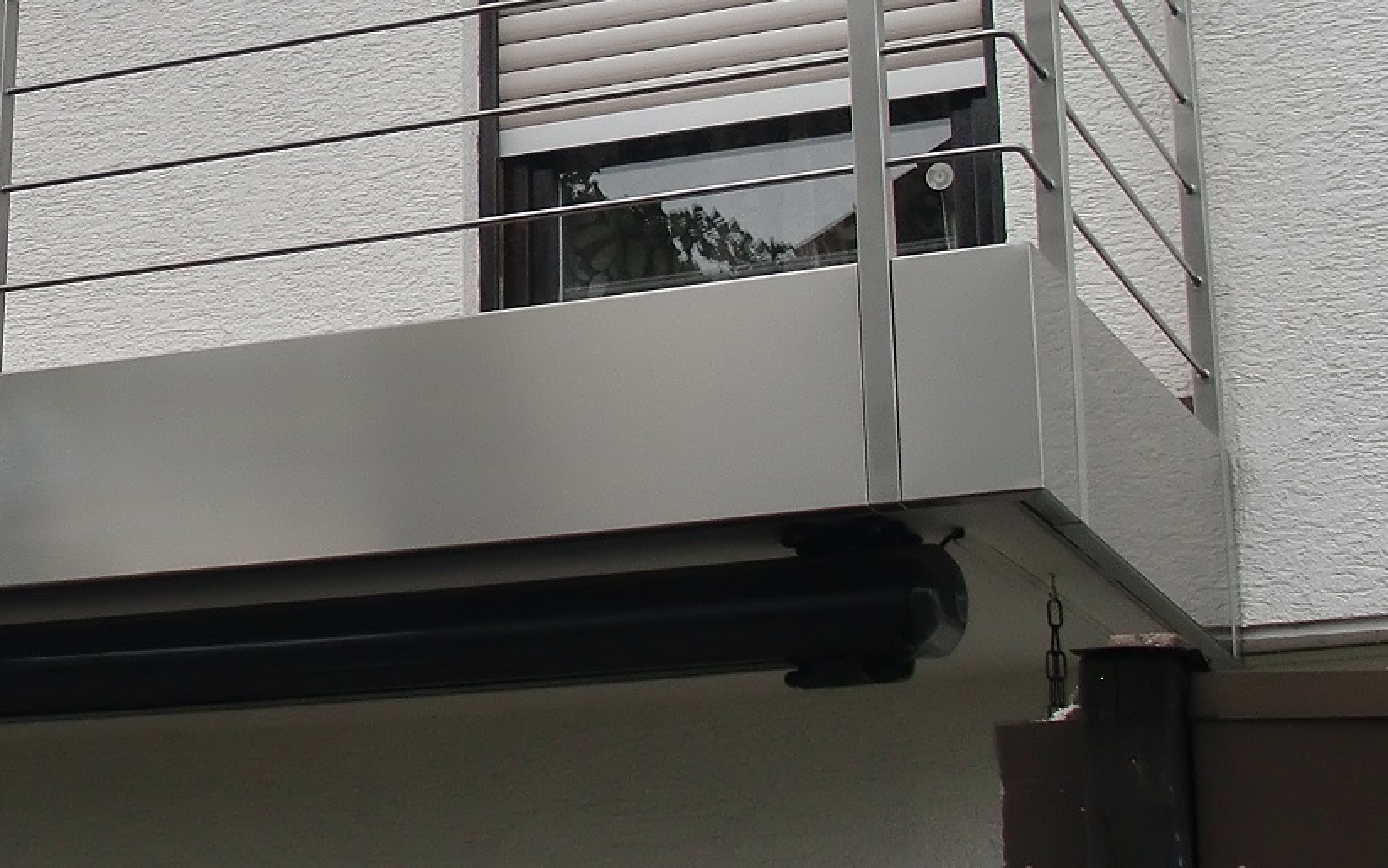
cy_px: 113
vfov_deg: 14.6
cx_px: 86
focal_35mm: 89
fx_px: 3368
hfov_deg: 22.6
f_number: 7.9
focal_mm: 6.3
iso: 64
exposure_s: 1/160
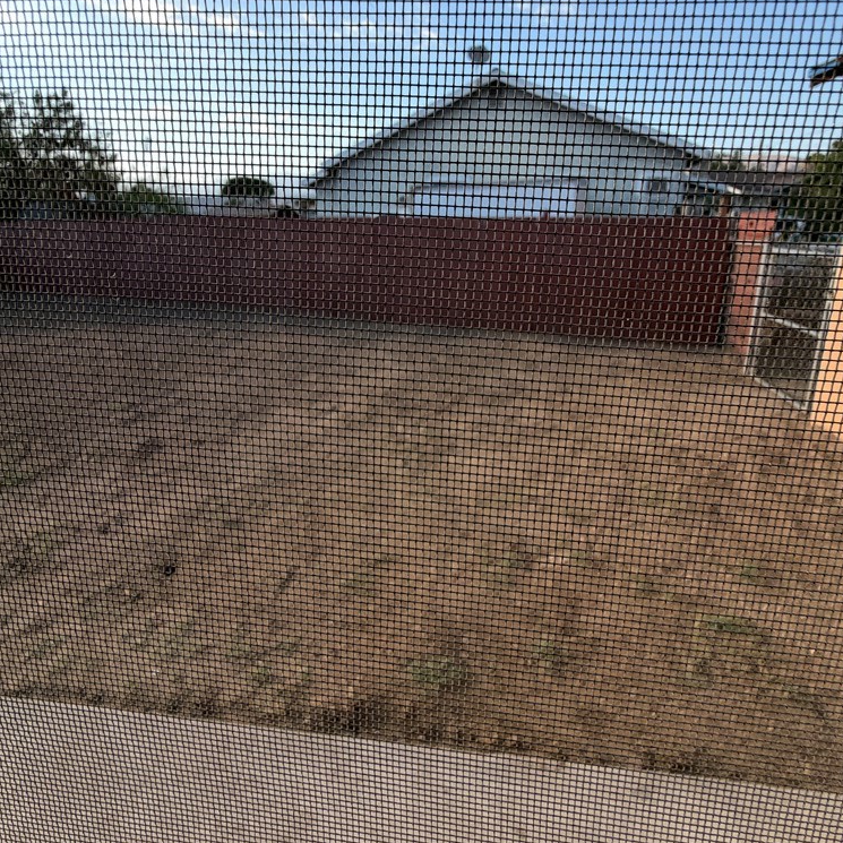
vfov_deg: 82.7
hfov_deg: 84.0
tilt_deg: -11.5
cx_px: 412
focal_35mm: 17
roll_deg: -0.5
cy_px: 327
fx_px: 468
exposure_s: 1/585
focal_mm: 2.22
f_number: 2.2
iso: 40
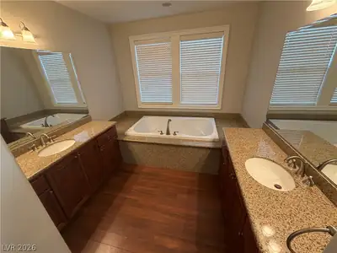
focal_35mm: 14
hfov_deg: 102.1
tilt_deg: -22.1
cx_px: 168
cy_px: 126
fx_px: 136
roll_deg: +3.8
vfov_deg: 85.7
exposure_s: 1/60
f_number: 2.2
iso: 250
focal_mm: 2.22
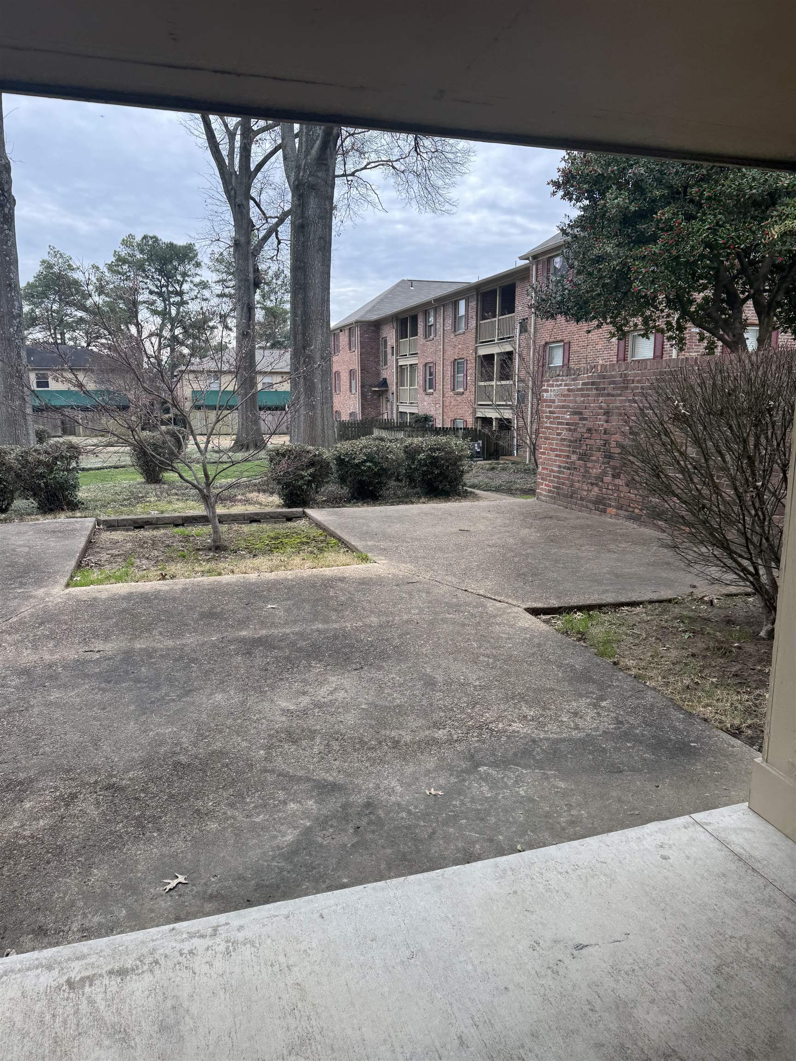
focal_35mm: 24
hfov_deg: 56.8
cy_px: 530
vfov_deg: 71.6
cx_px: 398
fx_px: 736
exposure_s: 1/1172
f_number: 1.78
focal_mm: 6.76
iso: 80
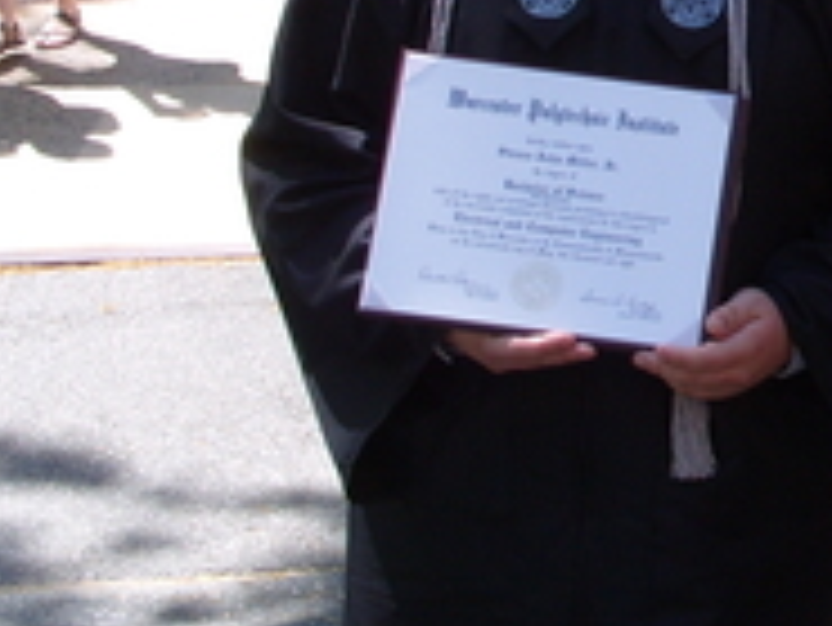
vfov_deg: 11.8
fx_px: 2910
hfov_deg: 15.2
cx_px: 1214
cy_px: -275
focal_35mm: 121
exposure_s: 1/250
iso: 80
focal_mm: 7.8
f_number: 4.8
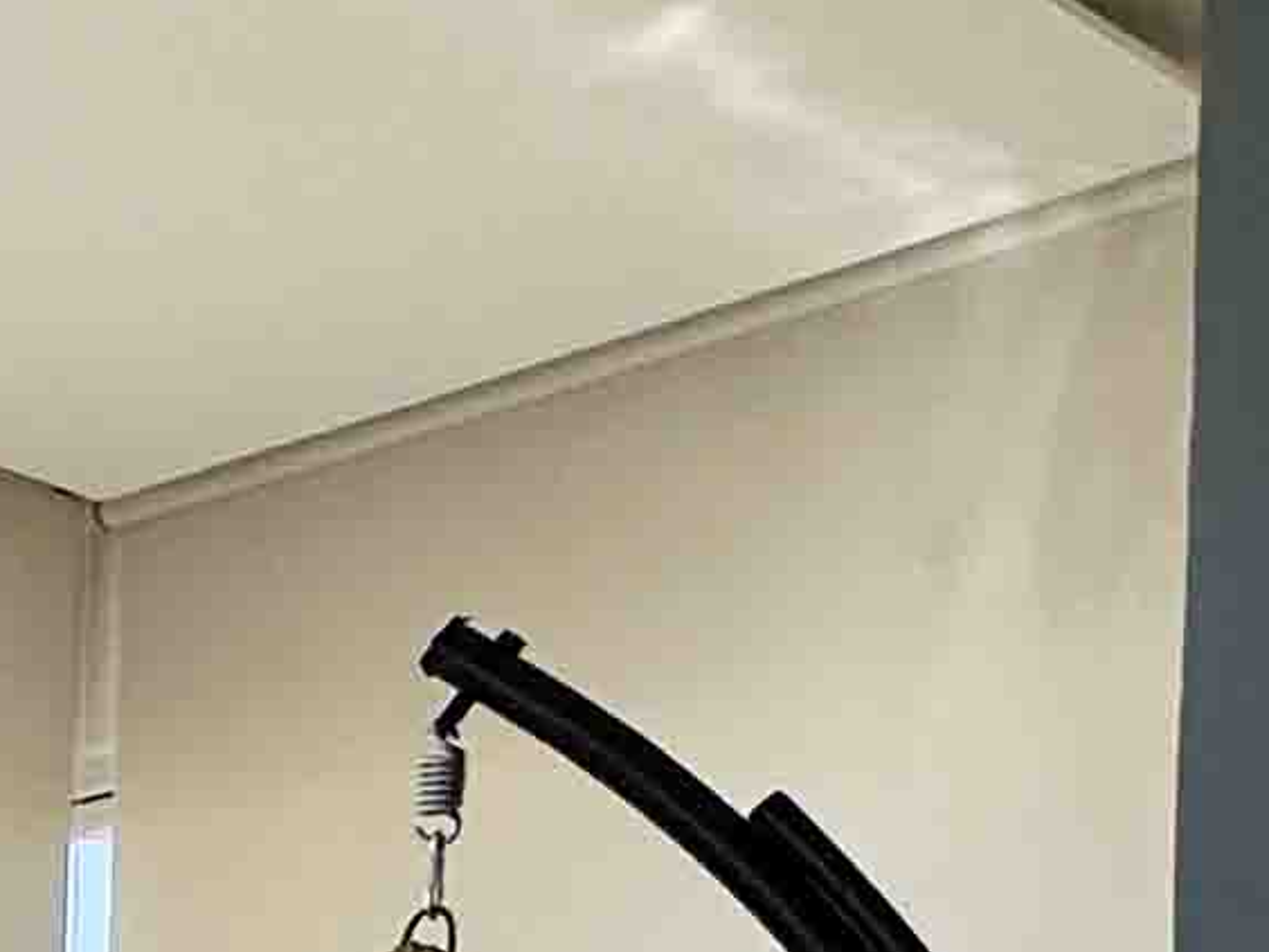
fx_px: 3666
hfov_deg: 15.4
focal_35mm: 100
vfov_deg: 13.1
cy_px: 1798
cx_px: -1318
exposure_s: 1/424
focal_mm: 2.22
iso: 40
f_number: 2.2
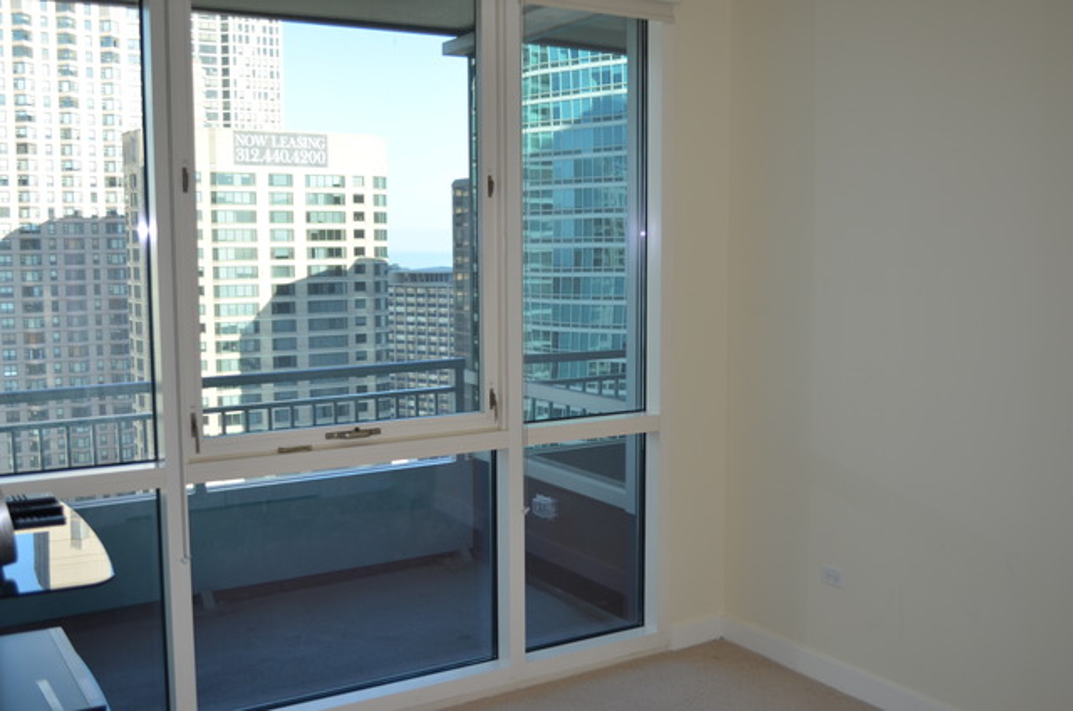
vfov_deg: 36.7
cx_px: 536
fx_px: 1071
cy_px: 356
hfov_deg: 53.2
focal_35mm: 36
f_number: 4
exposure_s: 1/125
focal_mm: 24
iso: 200
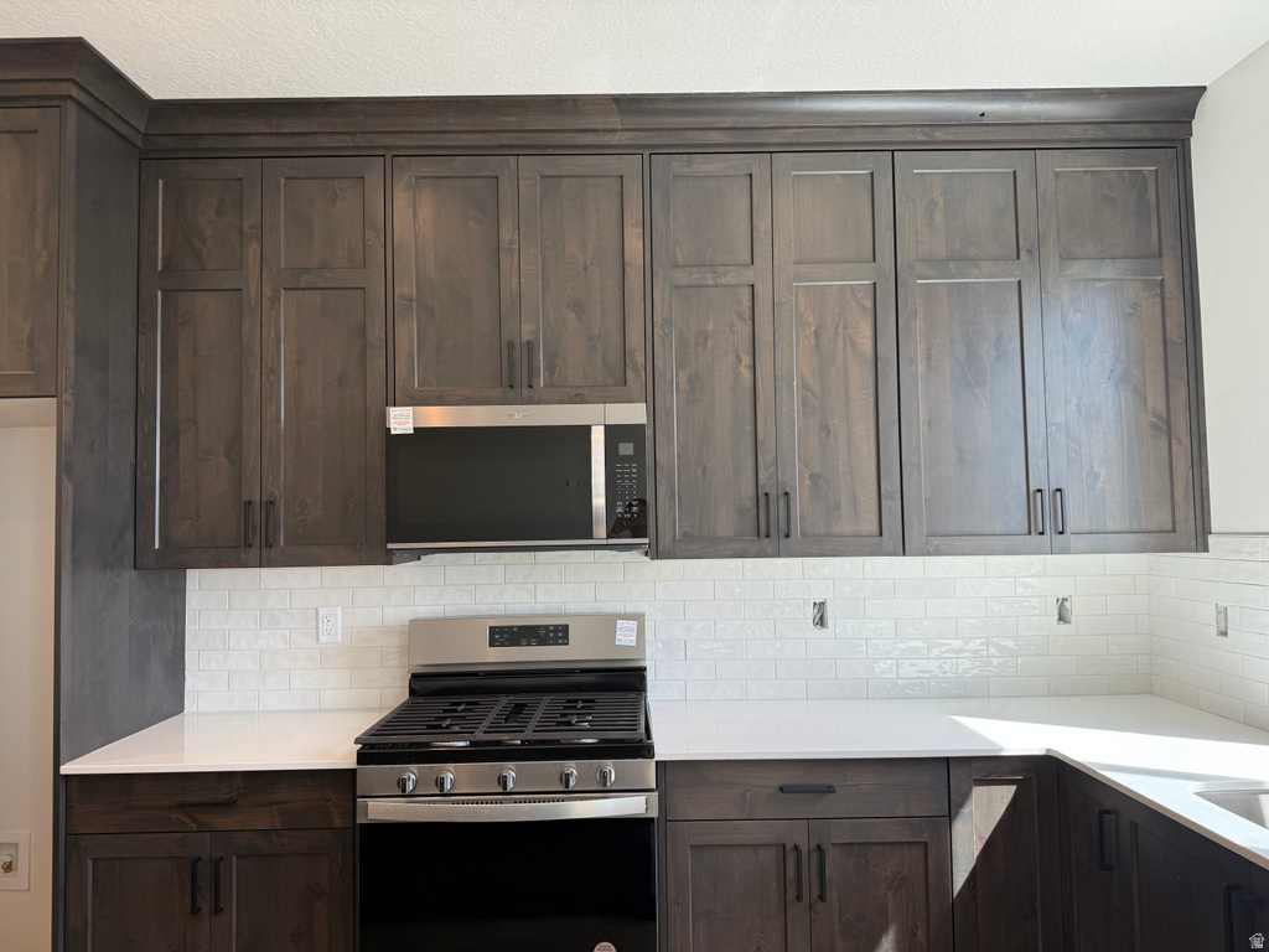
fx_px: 880
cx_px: 634
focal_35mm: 24
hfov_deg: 71.6
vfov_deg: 56.8
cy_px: 476
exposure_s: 1/222
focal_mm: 6.76
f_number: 1.78
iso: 80
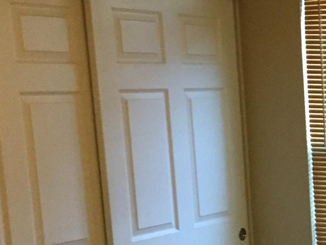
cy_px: 260
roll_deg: +1.3
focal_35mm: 98
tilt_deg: -9.5
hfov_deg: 19.0
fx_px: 923
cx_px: 388
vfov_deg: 14.8
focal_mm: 4.15
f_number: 2.2
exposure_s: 1/30
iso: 250
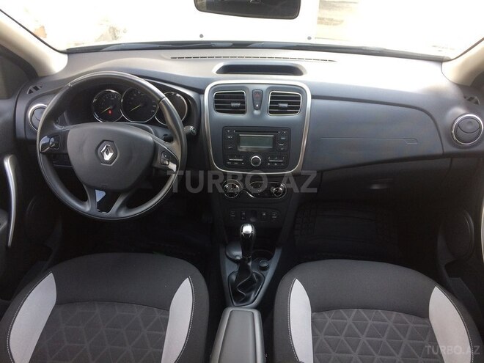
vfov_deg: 48.2
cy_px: 182
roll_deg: -0.9
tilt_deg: -33.3
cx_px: 242
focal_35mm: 29
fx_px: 405
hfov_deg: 61.7
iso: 50
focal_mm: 4.15
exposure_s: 1/100
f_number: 2.2
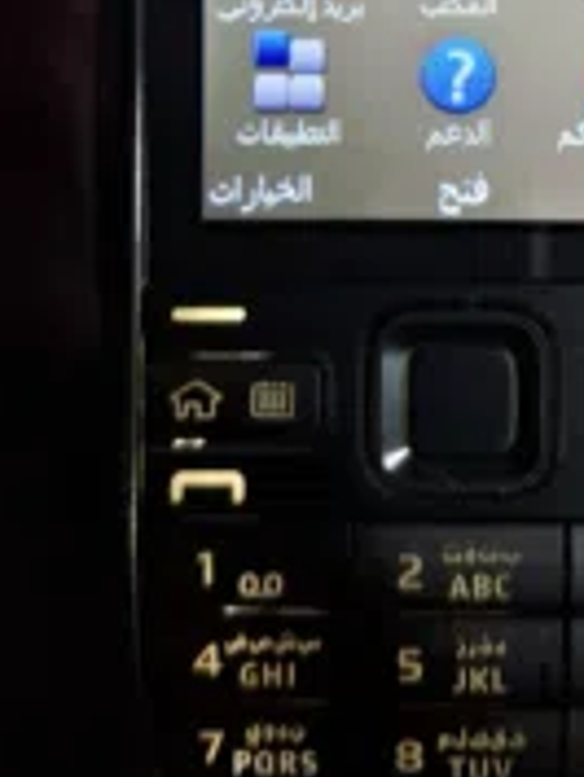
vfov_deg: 34.6
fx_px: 1168
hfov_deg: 27.7
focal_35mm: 52
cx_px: 426
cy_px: 66
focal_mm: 5.54
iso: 160
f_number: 1.8
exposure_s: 1/50
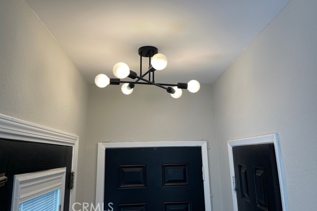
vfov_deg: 46.3
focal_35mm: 28
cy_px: 92
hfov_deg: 65.5
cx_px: 156
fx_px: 247
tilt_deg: +10.7
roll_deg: +2.3
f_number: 1.6
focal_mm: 5.1
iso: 32
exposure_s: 1/239
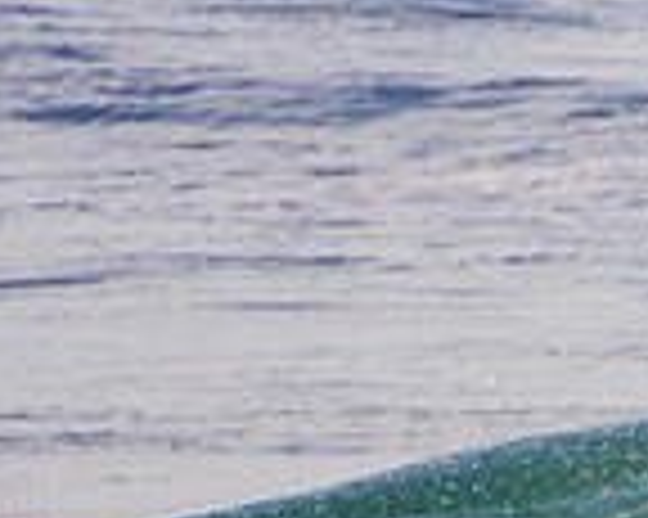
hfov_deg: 0.8
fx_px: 45019
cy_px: 723
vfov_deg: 0.7
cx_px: 1260
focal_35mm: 2349
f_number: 5.6
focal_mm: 400
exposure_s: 1/1250
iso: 450
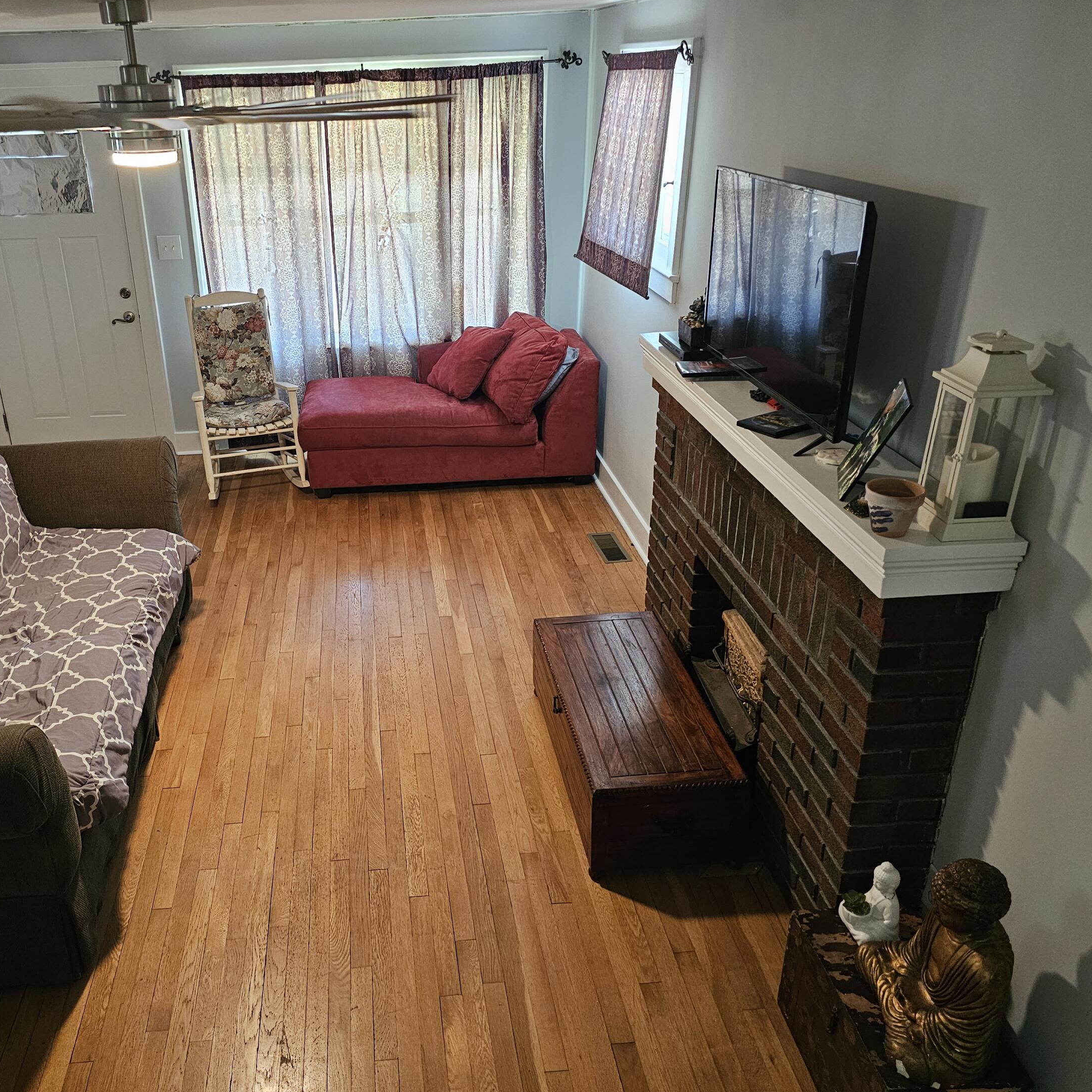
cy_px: 540
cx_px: 394
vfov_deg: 57.3
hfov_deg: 56.5
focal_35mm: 28
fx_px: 999
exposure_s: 1/60
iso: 640
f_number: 1.7
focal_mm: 6.3
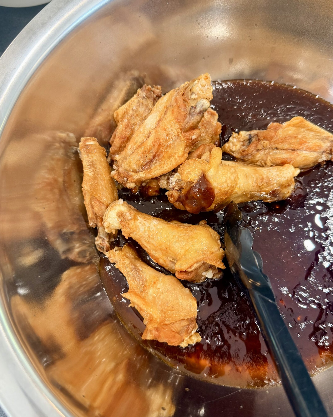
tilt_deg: -73.4
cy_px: 207
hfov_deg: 48.5
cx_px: 176
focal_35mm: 30
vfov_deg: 58.8
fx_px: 370
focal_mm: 6.76
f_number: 1.78
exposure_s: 1/60
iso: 160
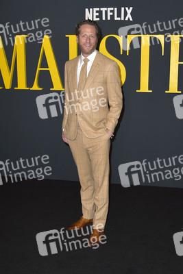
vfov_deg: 58.7
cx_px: 92
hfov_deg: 41.1
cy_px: 137
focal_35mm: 32
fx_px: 244
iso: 320
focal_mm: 32
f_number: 6.3
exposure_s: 1/250
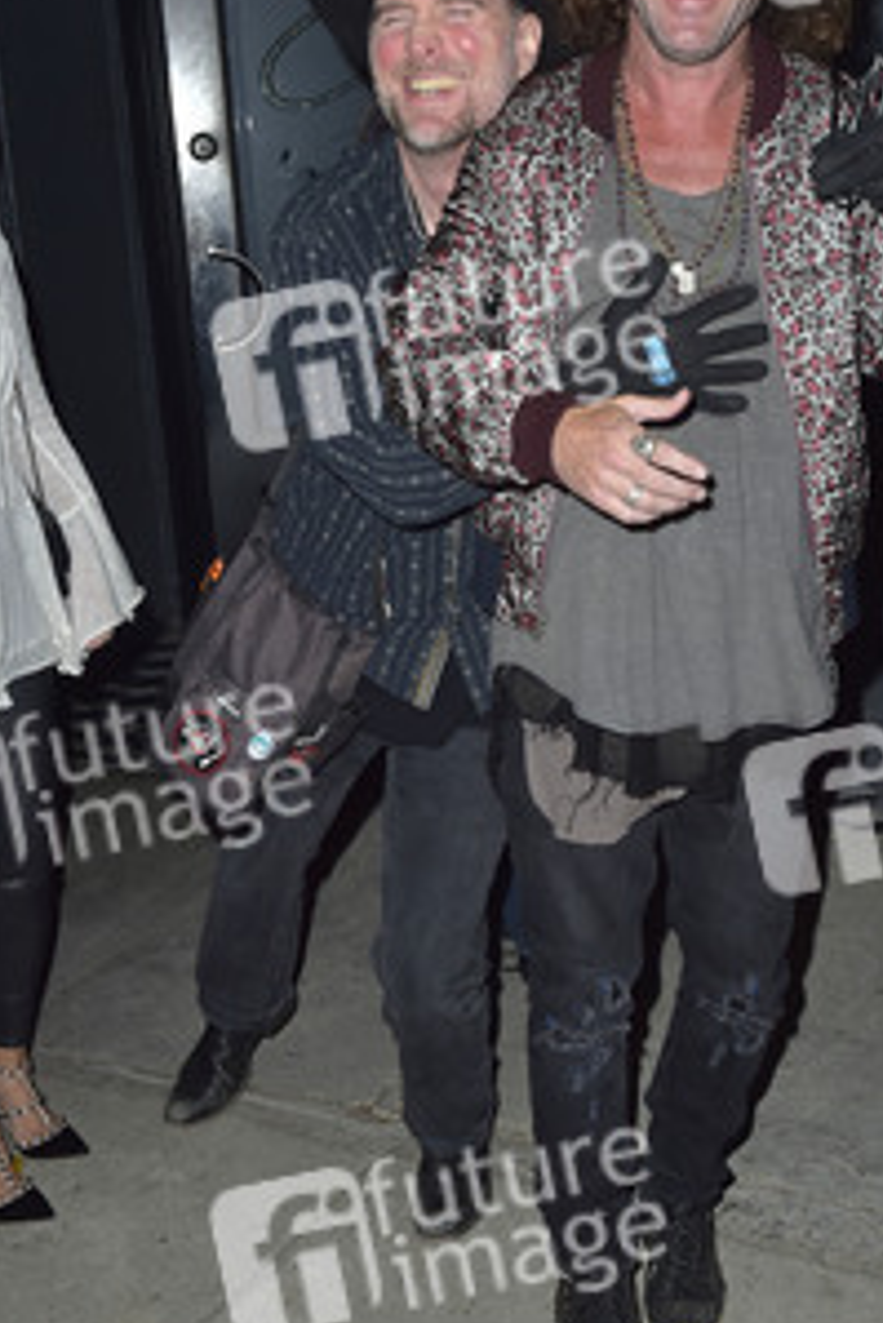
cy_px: 568
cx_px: 570
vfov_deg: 45.3
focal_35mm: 43
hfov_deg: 31.0
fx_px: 1580
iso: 400
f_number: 6.3
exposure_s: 1/250
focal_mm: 32
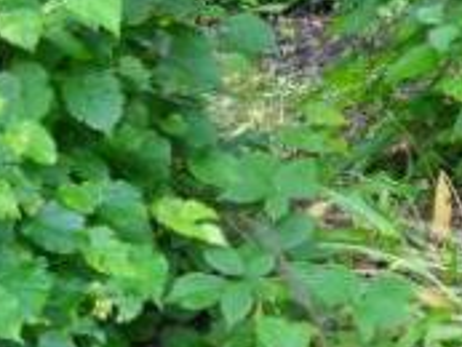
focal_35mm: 128
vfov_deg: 11.5
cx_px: 418
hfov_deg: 15.2
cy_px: 44
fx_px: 1710
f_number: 3.2
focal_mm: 6.3
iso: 70
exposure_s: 1/30
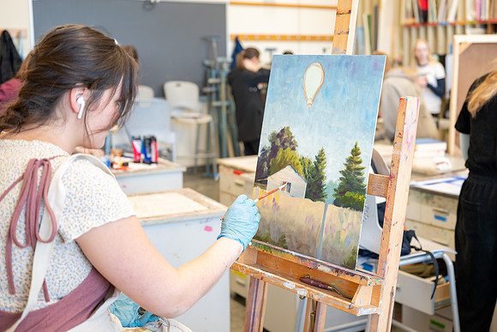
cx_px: 302
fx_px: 654
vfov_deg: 28.5
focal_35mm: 47
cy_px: 154
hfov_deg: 41.4
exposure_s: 1/100
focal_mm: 39
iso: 320
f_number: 2.8
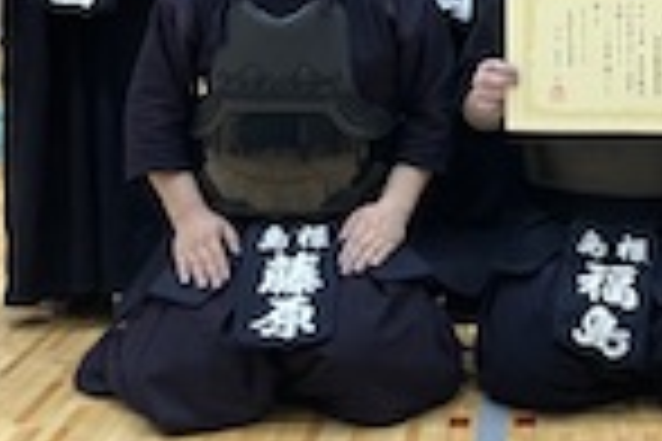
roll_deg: -0.4
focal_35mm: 79
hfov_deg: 25.3
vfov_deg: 16.8
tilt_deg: -2.6
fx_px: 1453
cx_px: 518
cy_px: -18
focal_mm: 3.99
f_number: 1.8
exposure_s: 1/60
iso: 200
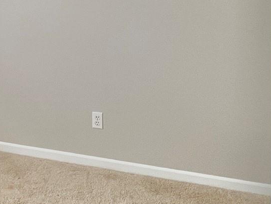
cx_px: -20
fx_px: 384
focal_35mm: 49
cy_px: -10
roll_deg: +0.1
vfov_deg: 27.6
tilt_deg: -2.4
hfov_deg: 34.2
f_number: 1.8
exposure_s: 1/60
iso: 250
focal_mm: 1.57
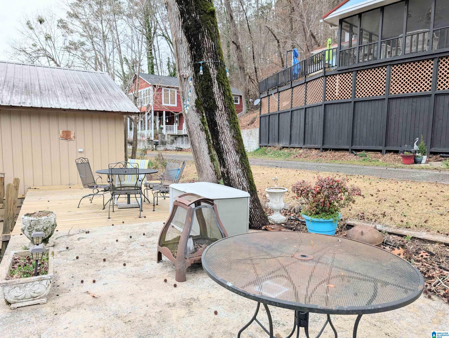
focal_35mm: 24
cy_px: 169
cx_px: 224
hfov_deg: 71.5
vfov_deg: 56.9
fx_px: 312
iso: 20
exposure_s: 1/202
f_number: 1.68
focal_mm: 6.9
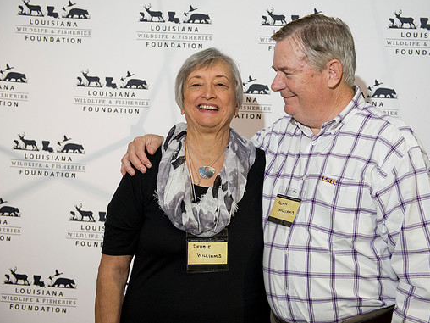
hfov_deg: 33.7
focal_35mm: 57
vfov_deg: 25.7
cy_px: 160
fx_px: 708
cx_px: 243
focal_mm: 52
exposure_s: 1/125
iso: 800
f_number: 3.5
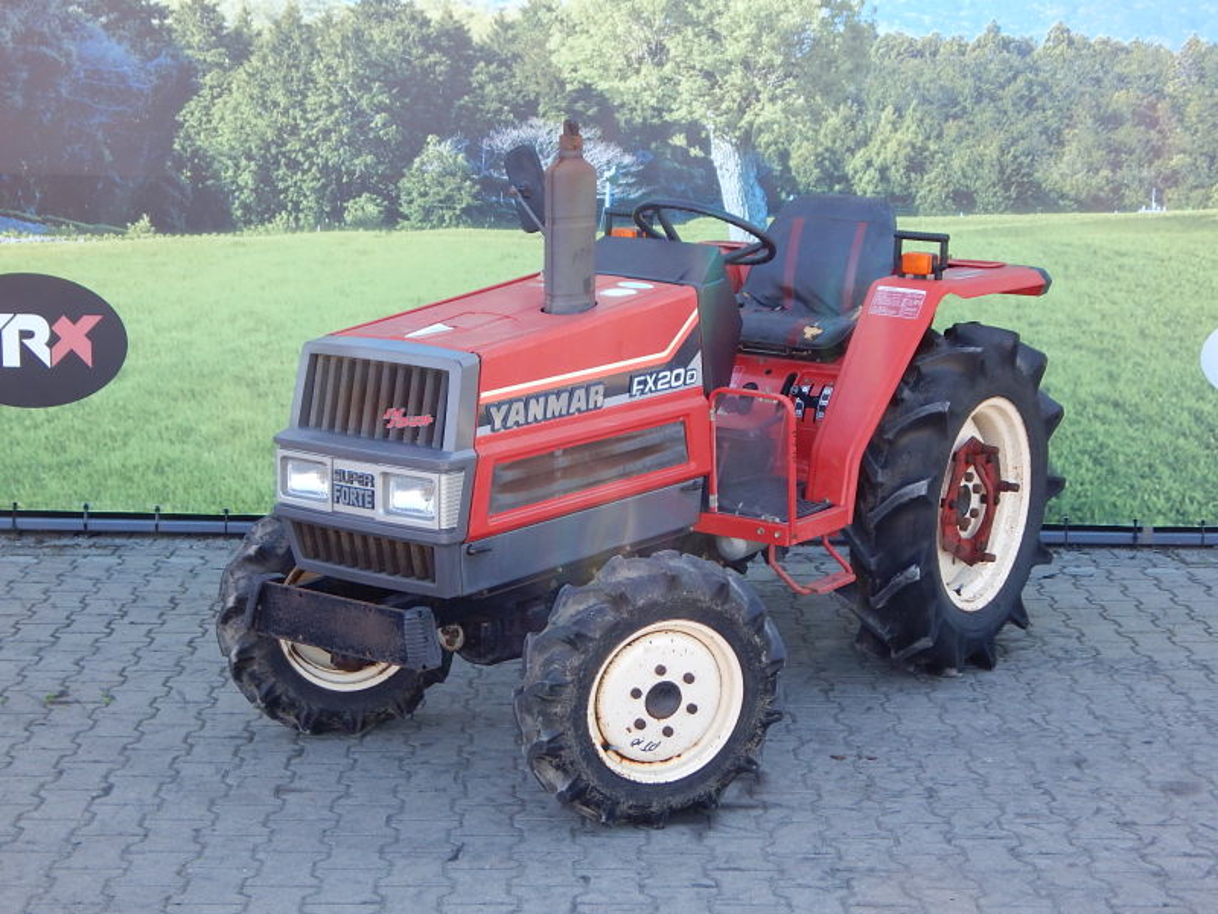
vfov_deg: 24.0
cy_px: 457
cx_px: 609
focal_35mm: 61
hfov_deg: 31.7
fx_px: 2146
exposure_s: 1/100
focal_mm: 10.9
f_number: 4
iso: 125
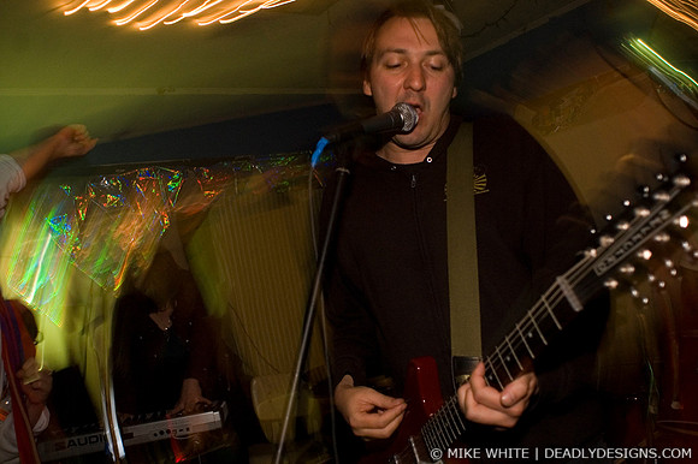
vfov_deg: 43.6
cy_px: 232
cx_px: 349
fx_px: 581
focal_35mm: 30
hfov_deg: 62.0
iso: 800
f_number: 3.2
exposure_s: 1/10
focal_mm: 20
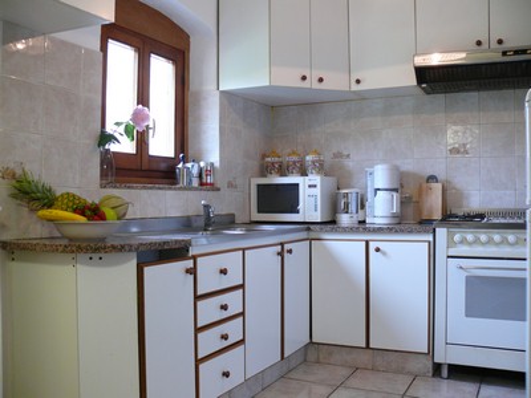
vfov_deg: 40.7
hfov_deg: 52.6
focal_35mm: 35
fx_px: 537
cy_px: 199
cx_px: 266
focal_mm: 7.4
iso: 200
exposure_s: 1/15
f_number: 2.8
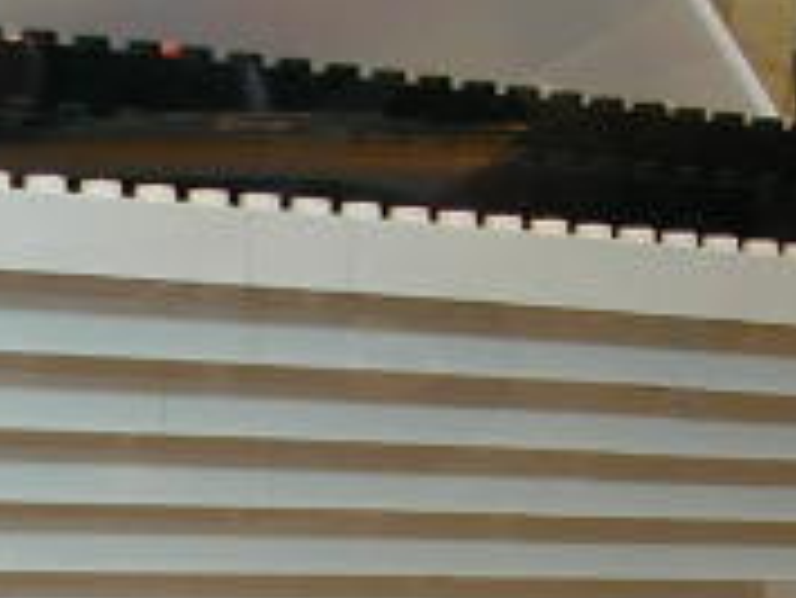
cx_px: -265
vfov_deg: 10.8
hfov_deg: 14.1
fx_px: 3083
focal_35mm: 134
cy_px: 814
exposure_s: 1/36
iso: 100
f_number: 2.7
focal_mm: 5.6
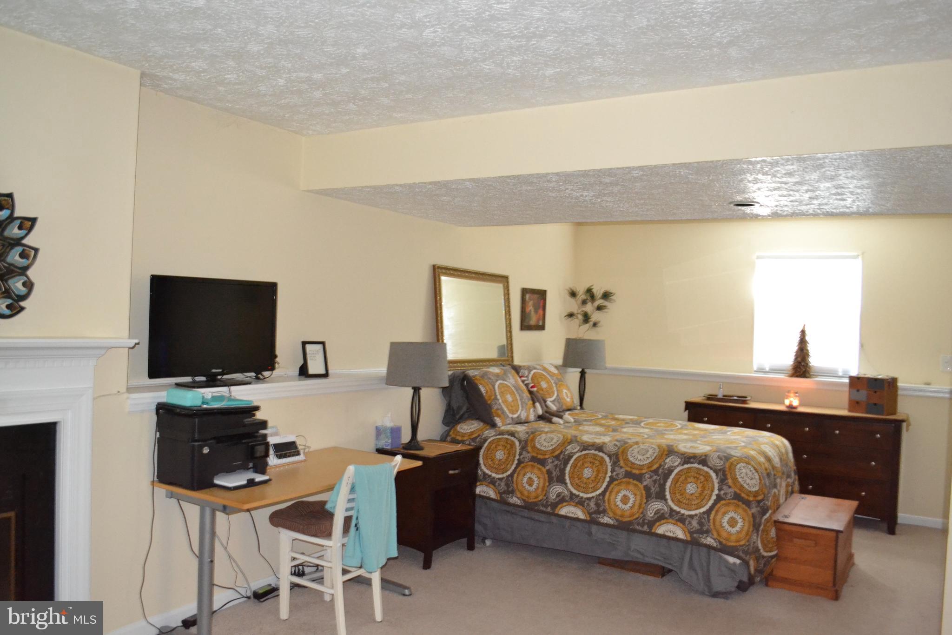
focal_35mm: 27
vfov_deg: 47.9
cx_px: 476
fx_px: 714
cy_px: 318
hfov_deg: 67.4
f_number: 3.5
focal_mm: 18
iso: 3200
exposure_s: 1/10
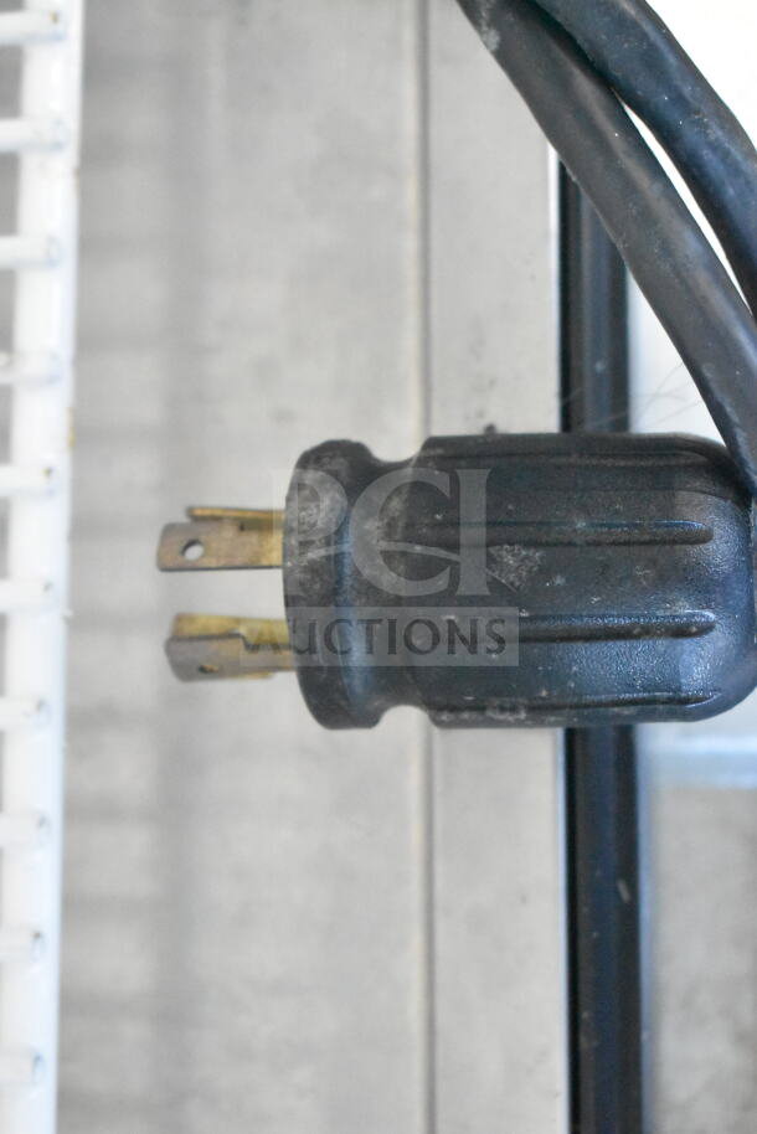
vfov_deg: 28.1
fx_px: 2269
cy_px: 567
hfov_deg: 18.9
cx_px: 378
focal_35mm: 72
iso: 16000
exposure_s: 1/80
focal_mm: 48
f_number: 5.3
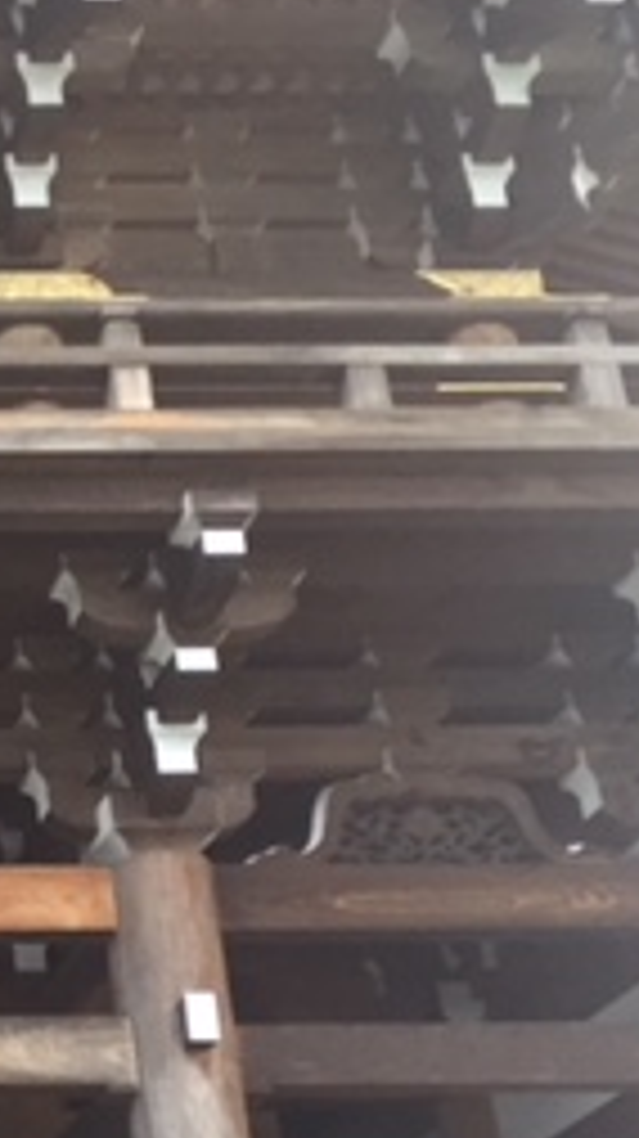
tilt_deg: +22.5
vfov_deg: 26.1
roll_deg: +1.5
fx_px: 2414
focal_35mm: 80
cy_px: 909
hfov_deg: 13.5
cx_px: -526
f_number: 2.2
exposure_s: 1/30
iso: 50
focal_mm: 4.15
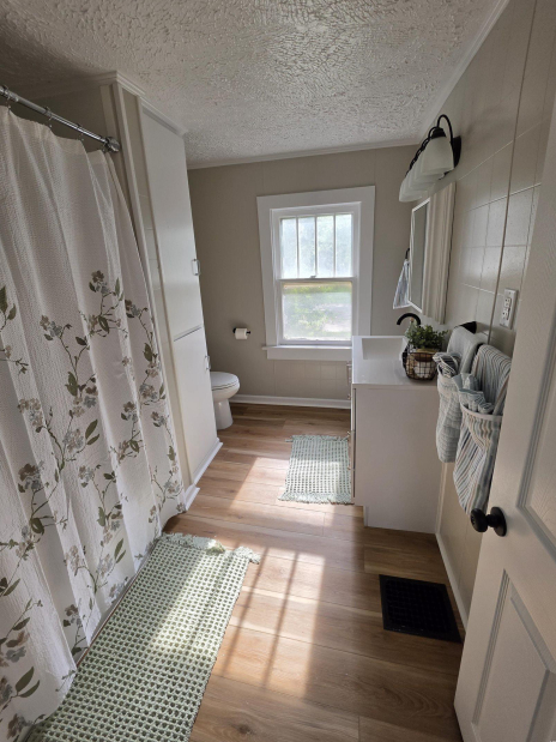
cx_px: 277
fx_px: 300
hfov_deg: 85.7
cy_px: 352
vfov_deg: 102.0
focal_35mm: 14
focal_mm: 2.2
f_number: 1.9
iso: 32
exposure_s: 1/270
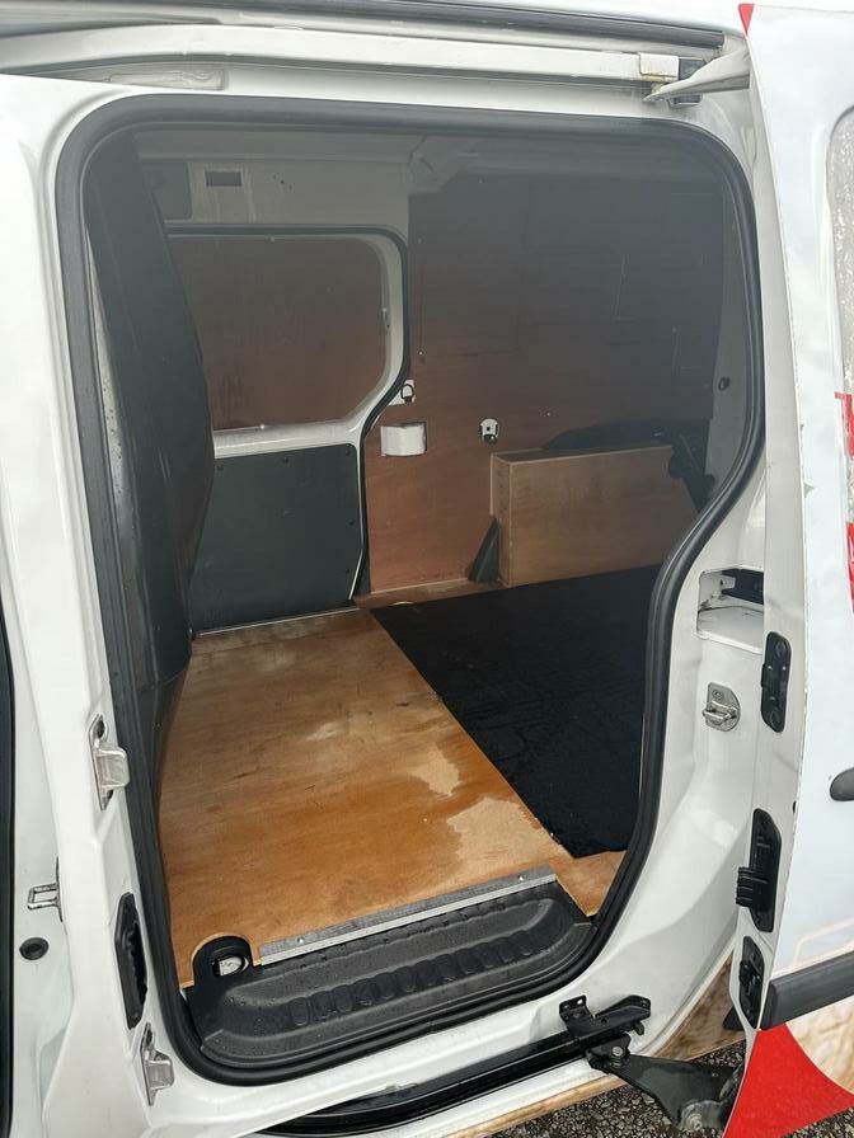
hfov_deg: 56.8
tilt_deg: -19.1
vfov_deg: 71.6
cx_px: 427
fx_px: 789
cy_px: 569
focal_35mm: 24
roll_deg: +0.1
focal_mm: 6.86
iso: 64
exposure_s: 1/211
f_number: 1.78
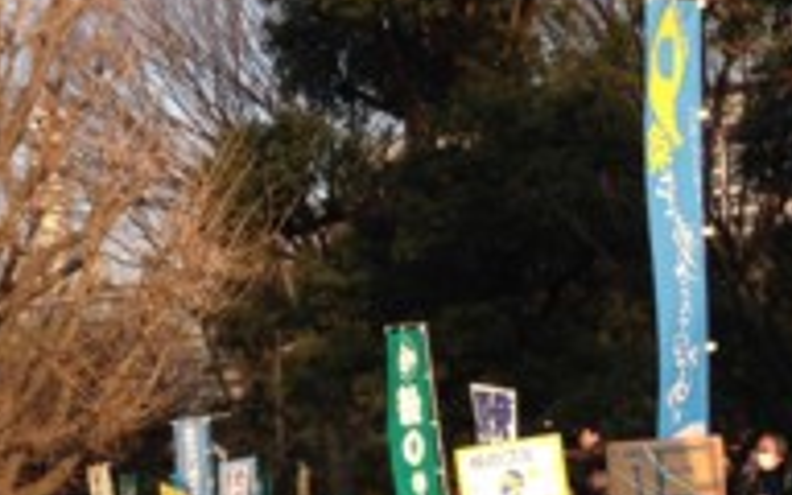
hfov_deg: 25.2
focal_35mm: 82
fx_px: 1770
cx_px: 400
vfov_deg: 15.9
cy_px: 367
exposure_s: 1/577
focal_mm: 4.12
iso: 50
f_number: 2.4
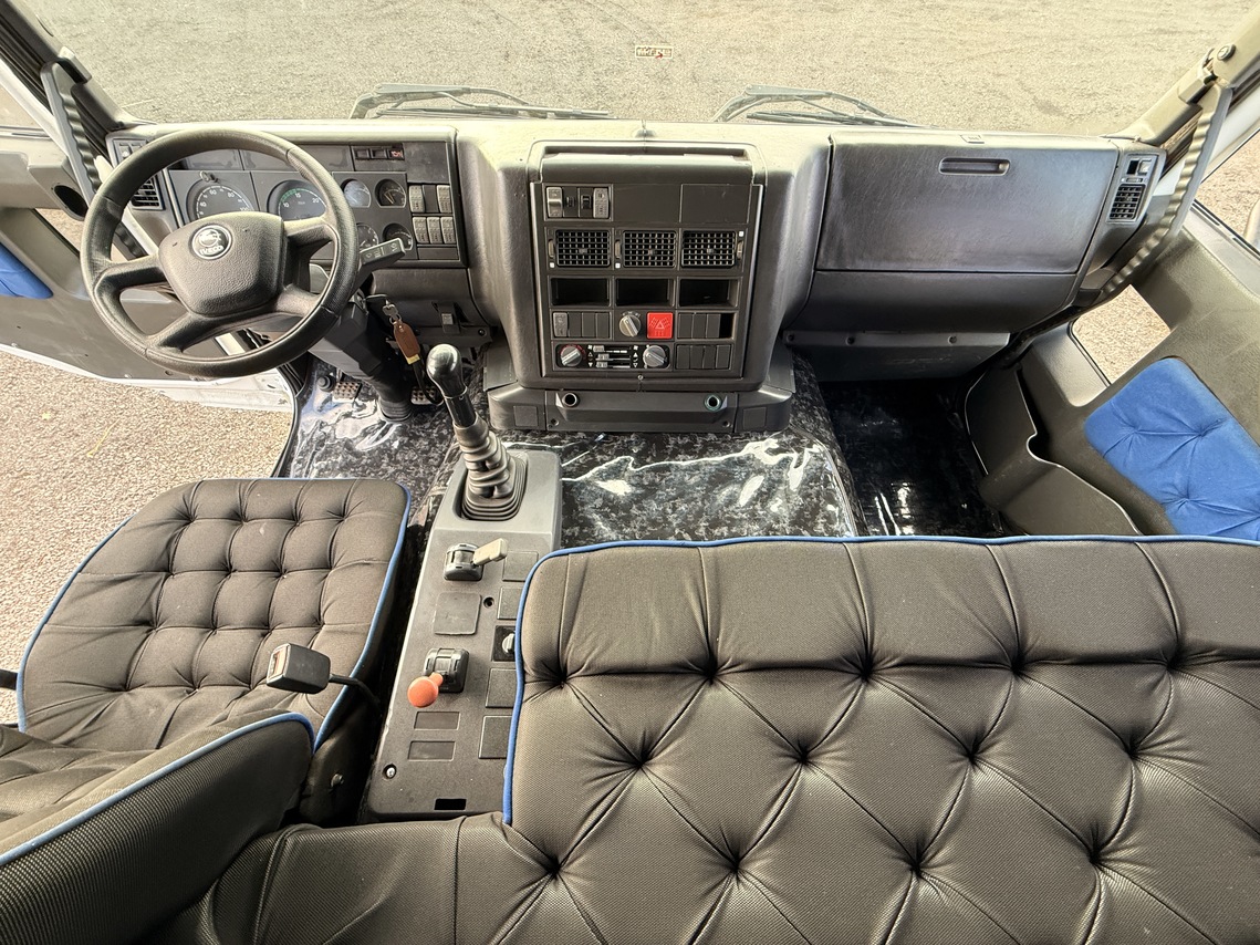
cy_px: 472
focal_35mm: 14
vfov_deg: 85.7
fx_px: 510
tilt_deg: -56.9
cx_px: 630
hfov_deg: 102.1
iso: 320
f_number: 2.2
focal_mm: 2.22
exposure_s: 1/68
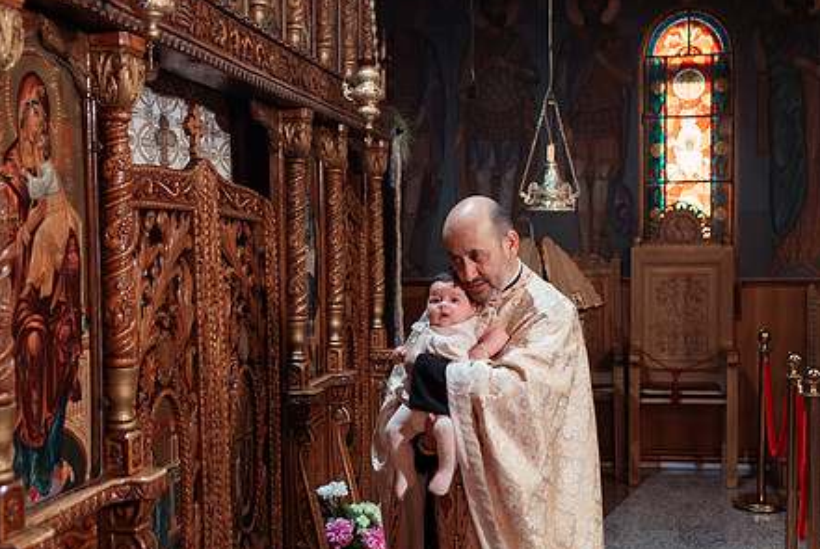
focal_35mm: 49
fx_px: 1117
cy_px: 316
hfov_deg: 40.3
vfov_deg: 27.6
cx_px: 439
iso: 1600
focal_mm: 35
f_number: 2.5
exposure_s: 1/250
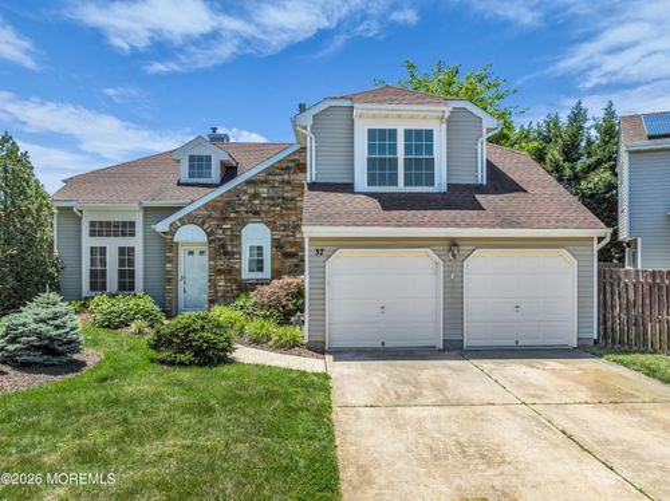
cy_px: 250
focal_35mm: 24
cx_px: 335
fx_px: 464
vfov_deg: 56.7
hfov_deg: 71.6
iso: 100
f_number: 2.8
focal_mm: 12.29
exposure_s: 1/500
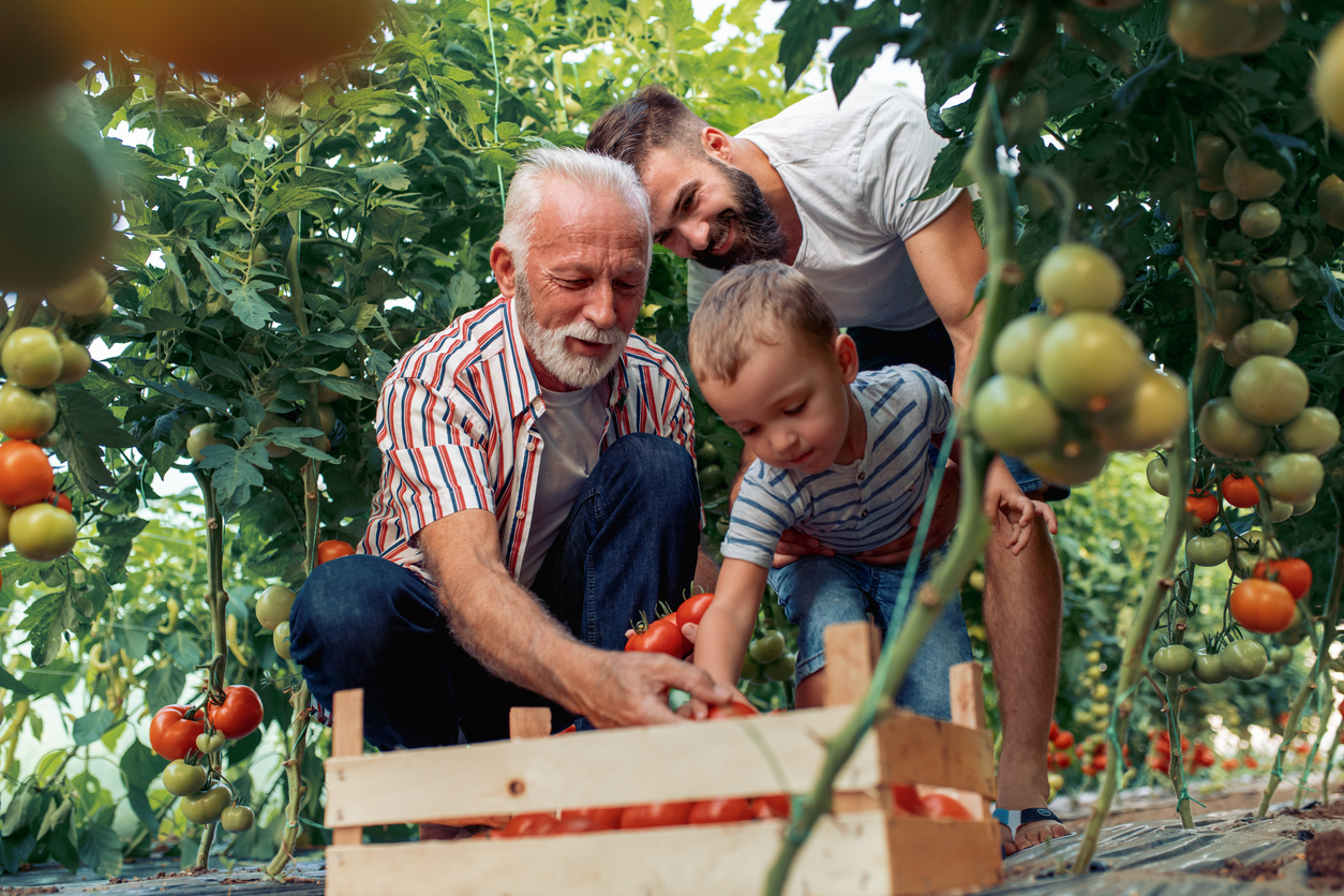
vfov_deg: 37.9
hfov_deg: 54.4
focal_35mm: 35
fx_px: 1307
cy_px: 448
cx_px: 672
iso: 200
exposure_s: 1/320
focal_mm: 35
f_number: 2.8
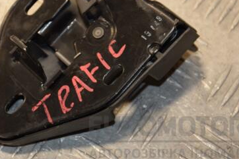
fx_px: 1320
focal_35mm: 199
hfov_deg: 10.3
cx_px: 77
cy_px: 38
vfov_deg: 6.9
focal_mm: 80
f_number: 5.3
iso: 800
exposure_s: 1/200
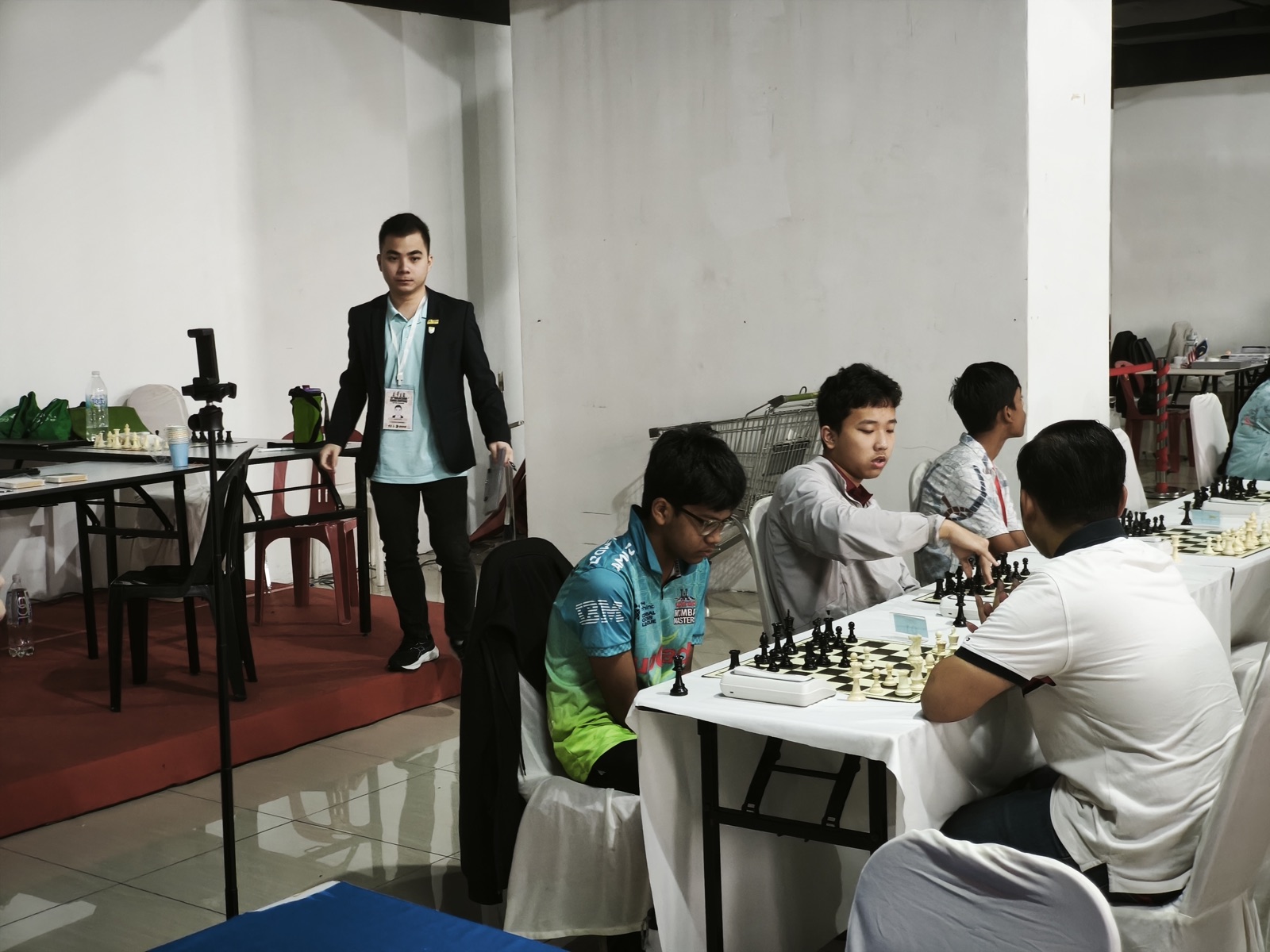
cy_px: 476
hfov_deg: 41.2
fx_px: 1688
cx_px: 635
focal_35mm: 46
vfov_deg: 31.5
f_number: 1.9
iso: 1250
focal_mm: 7.1
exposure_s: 1/100
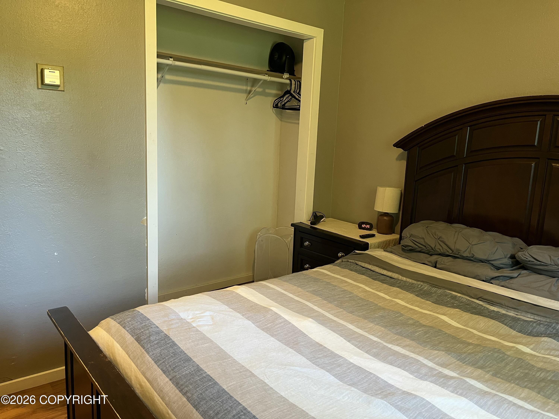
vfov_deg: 53.1
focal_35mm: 26
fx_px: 420
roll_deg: -2.8
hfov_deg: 67.3
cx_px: 280
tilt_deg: -9.7
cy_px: 210
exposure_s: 1/60
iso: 250
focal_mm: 5.1
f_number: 1.6
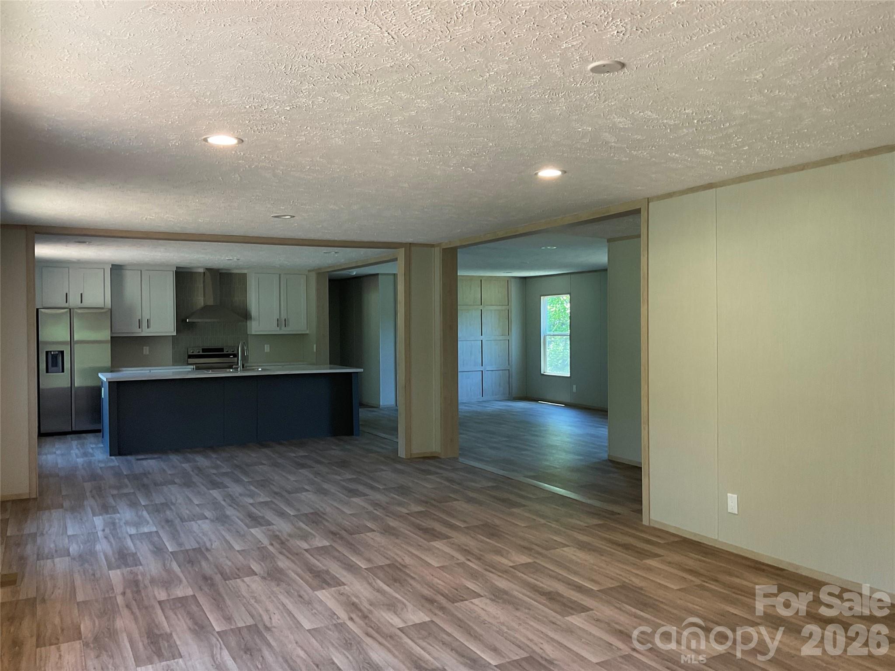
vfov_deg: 48.2
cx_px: 448
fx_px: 750
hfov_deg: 61.7
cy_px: 336
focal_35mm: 29
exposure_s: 1/60
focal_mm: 3
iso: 64
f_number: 1.8
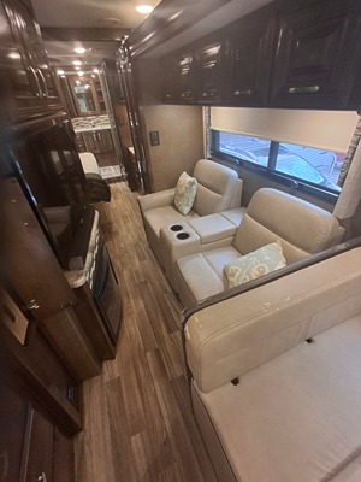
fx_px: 222
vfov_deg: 94.5
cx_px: 180
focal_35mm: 16
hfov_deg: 78.1
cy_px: 241
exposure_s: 1/40
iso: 160
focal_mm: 1.64
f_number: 2.2
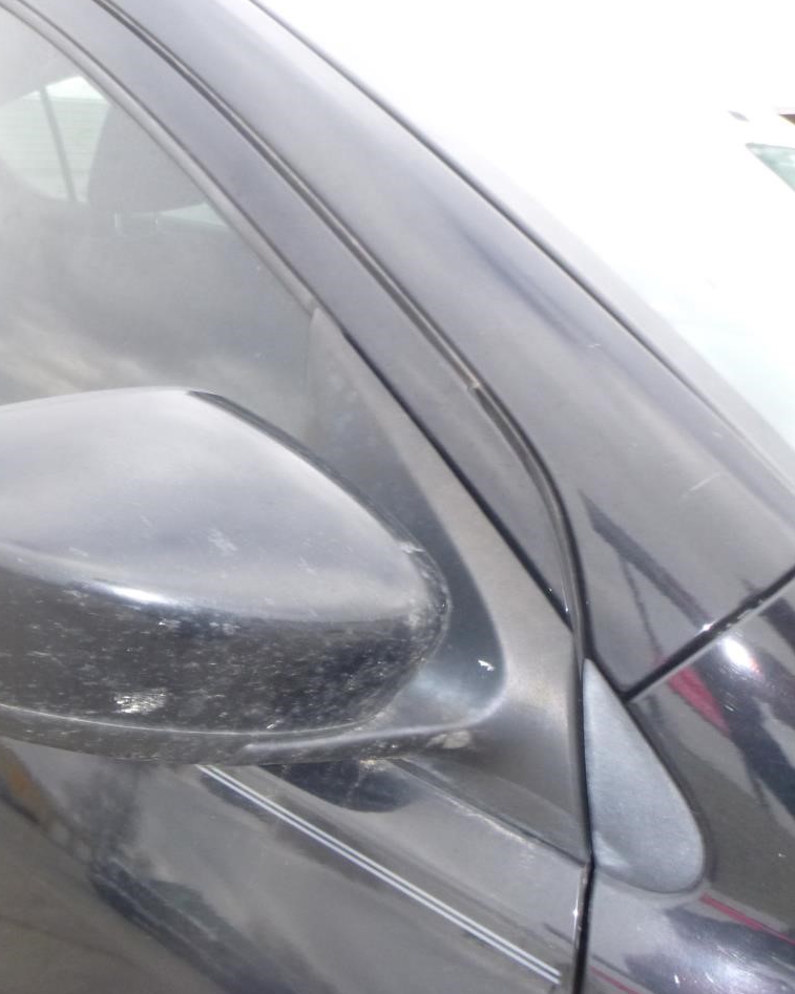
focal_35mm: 33
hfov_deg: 41.9
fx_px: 971
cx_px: 124
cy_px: 495
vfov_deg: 54.2
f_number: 3.9
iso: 200
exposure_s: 1/125
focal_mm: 4.5
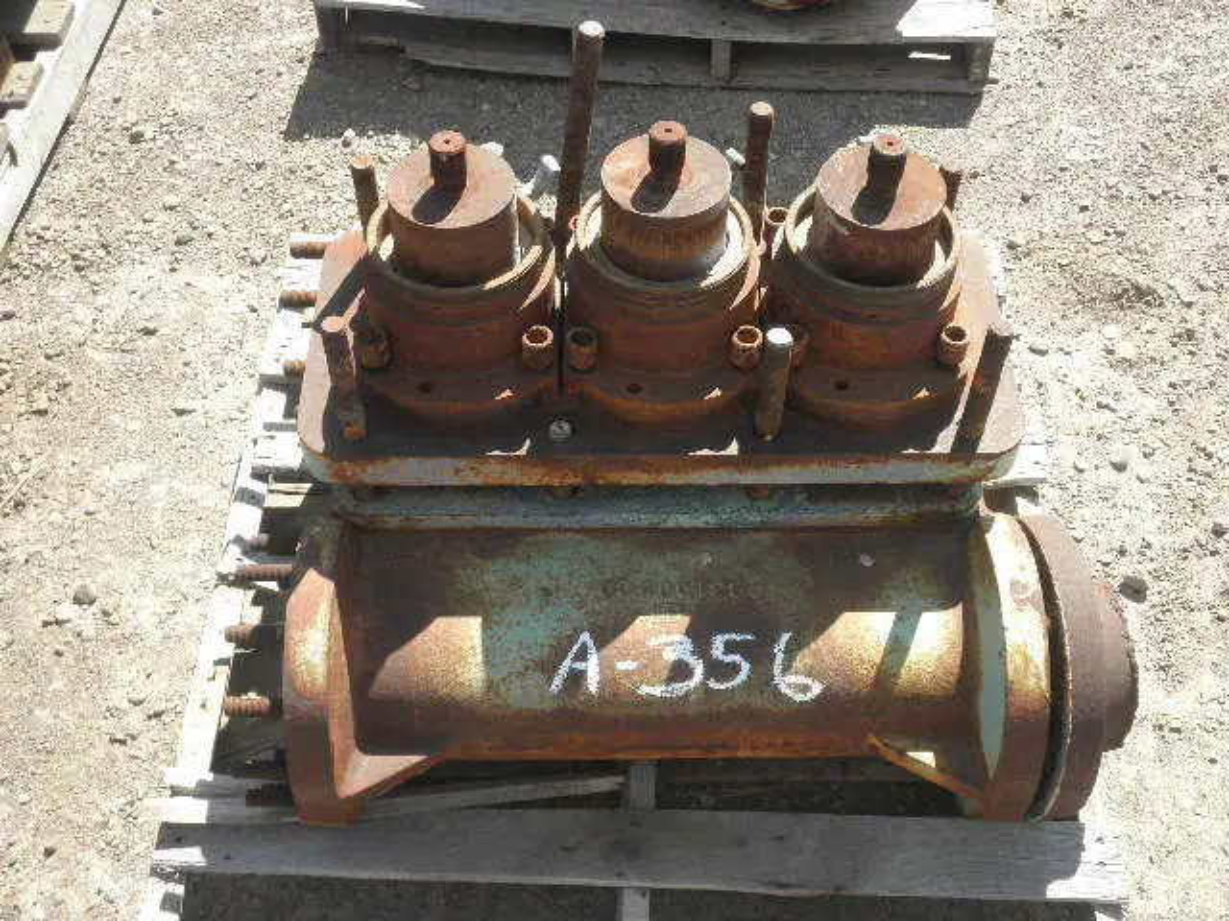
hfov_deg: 42.9
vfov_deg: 32.9
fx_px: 1562
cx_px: 614
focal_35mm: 44
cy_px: 460
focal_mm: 7.9
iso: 64
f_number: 3.4
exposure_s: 1/320
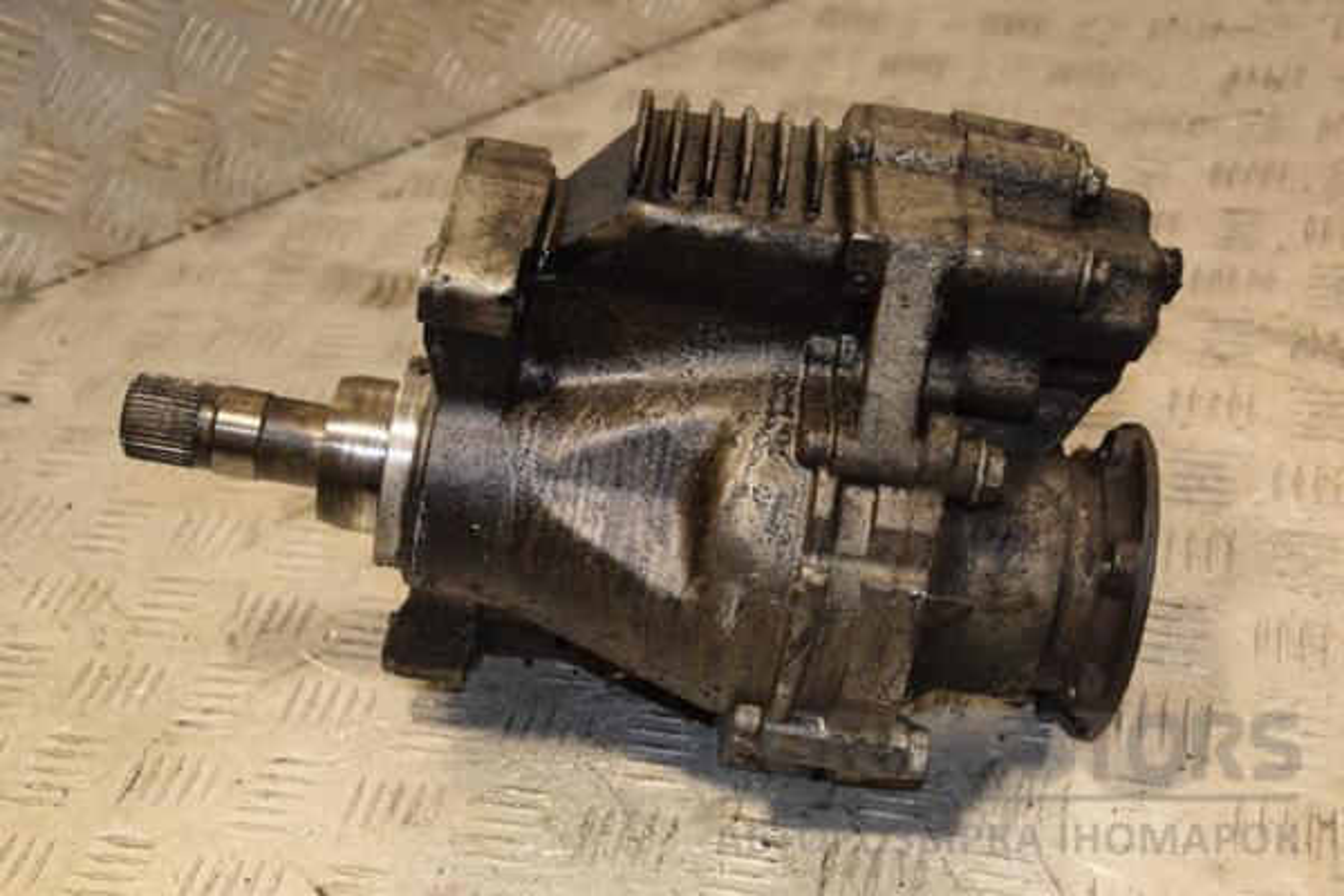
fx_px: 2240
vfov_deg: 22.6
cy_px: 448
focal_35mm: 60
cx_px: 672
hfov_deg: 33.4
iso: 800
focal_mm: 40
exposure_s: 1/160
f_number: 4.8
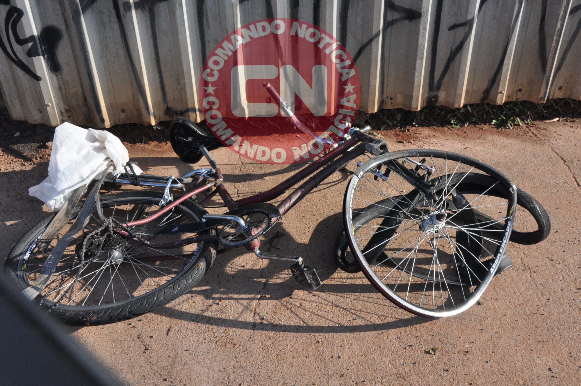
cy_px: 193
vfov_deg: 35.4
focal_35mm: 38
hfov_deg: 51.3
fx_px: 604
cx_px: 290
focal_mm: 25
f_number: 14
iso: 1600
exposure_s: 1/800
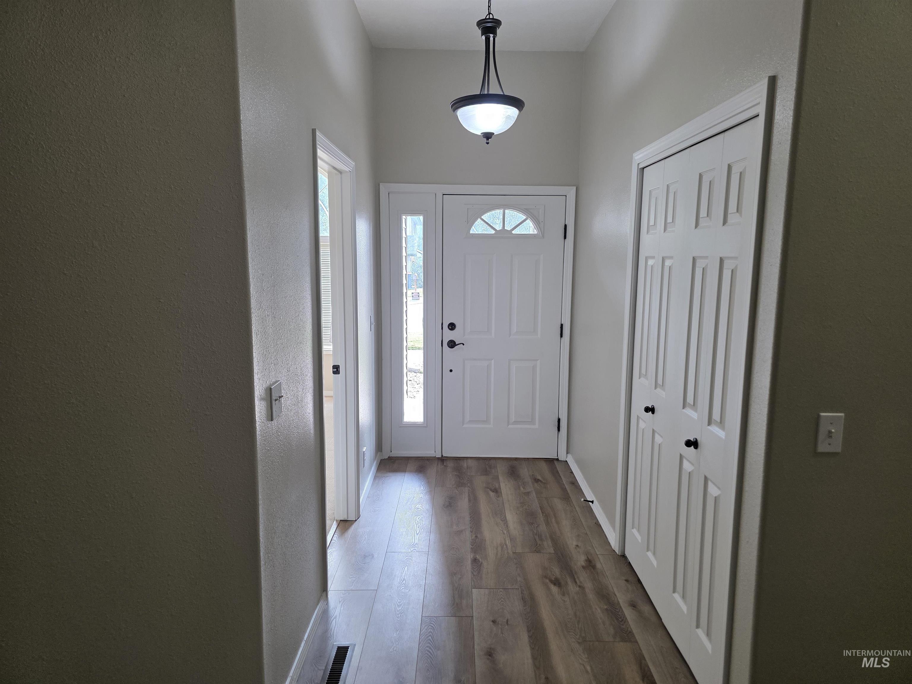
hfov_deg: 73.9
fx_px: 606
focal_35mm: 23
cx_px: 456
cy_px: 342
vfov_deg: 58.9
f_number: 1.7
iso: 100
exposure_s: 1/120
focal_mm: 6.3
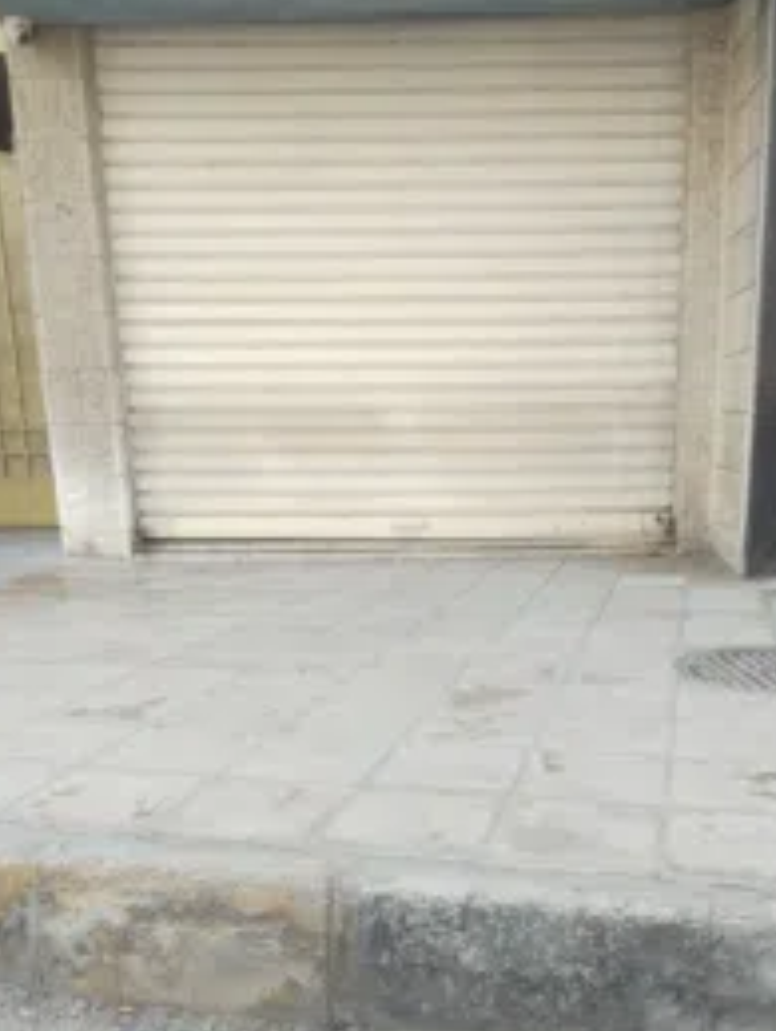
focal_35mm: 37
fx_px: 1103
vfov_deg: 48.9
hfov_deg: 38.5
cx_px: 478
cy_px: 717
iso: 145
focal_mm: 5.25
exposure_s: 1/100
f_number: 1.75
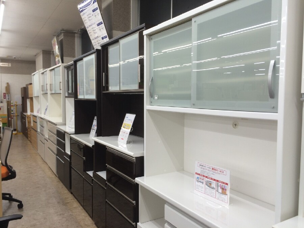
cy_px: 114
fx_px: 255
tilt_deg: -4.5
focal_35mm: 29
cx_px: 152
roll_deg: -1.3
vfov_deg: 48.2
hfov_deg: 61.7
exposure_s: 1/60
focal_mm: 4.15
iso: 40
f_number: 2.2
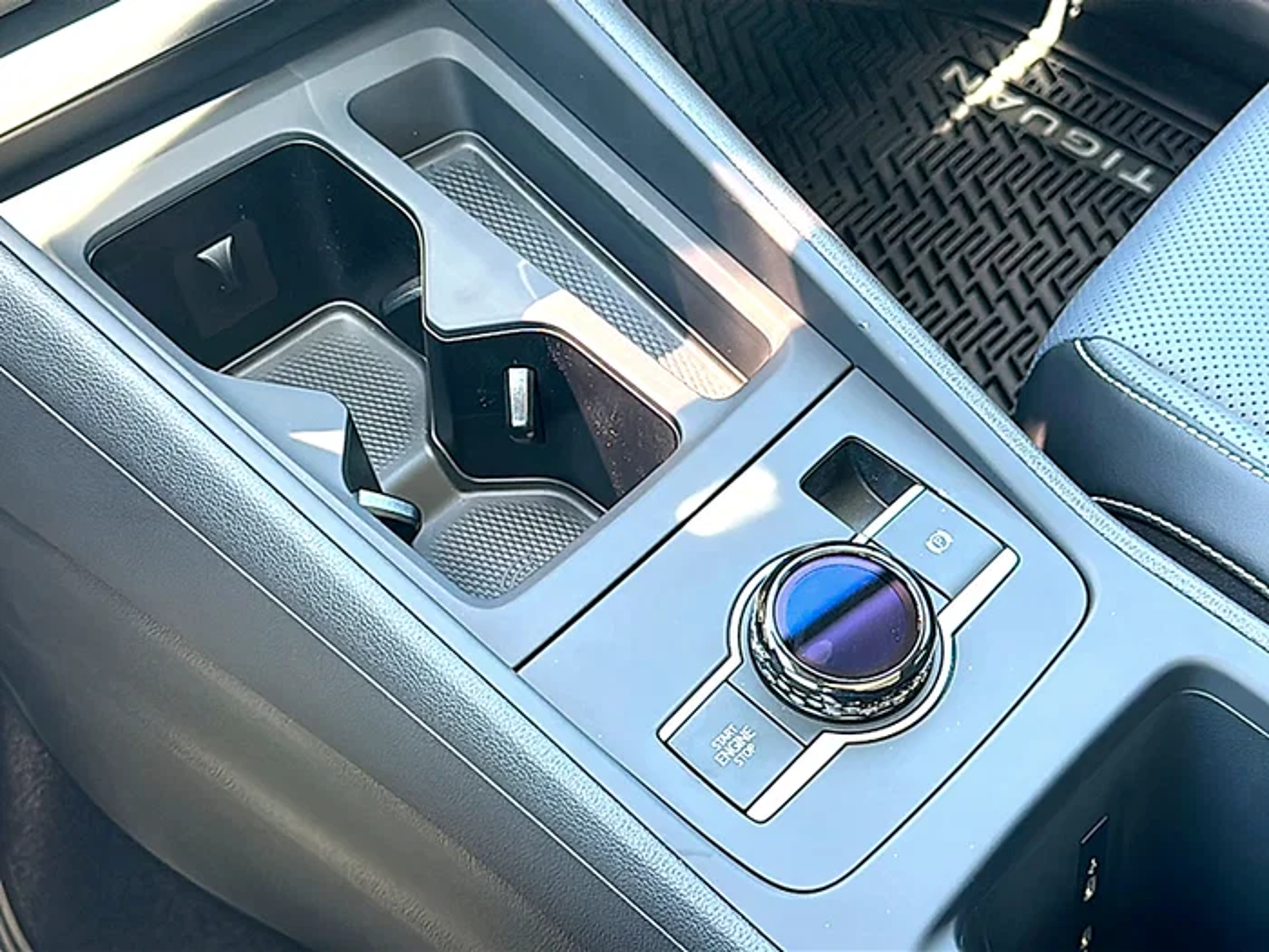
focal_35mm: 41
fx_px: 1503
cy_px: 476
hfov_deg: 45.8
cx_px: 634
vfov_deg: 35.1
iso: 125
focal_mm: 6.86
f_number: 1.78
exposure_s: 1/108
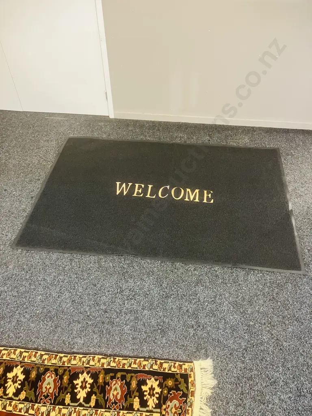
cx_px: 156
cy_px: 208
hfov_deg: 49.7
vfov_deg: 63.4
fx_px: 336
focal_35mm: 28
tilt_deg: -45.6
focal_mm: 3.99
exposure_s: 1/33
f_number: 1.8
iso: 250
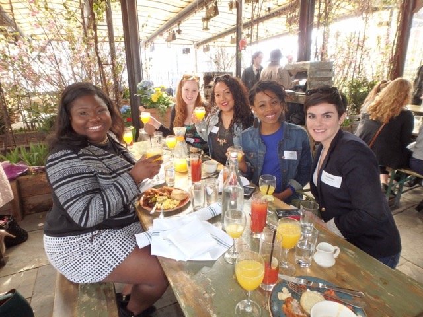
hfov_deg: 79.0
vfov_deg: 63.4
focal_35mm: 21
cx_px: 212
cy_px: 158
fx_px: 257
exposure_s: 1/50
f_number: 3.5
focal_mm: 3.7
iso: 200
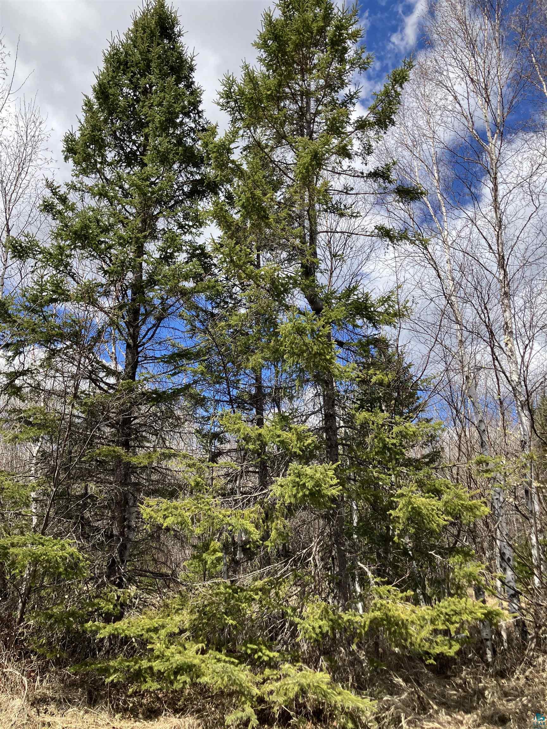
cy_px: 364
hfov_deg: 49.7
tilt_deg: +21.2
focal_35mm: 28
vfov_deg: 63.4
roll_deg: -0.7
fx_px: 590
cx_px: 274
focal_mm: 3.99
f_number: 1.8
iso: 32
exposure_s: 1/1215
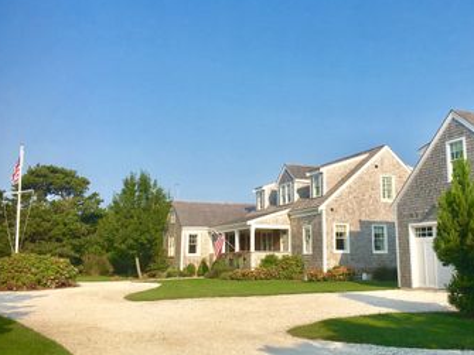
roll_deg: +0.5
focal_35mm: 39
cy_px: 164
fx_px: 534
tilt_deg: +11.5
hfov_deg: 47.6
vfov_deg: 36.8
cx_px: 280
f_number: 2.2
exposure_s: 1/1672
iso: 25
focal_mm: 4.15
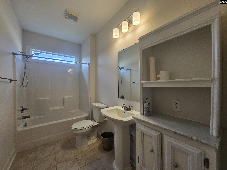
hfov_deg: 106.2
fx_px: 85
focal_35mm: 13
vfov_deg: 89.9
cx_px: 114
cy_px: 85
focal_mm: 1.7
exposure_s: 1/60
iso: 50
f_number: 2.2
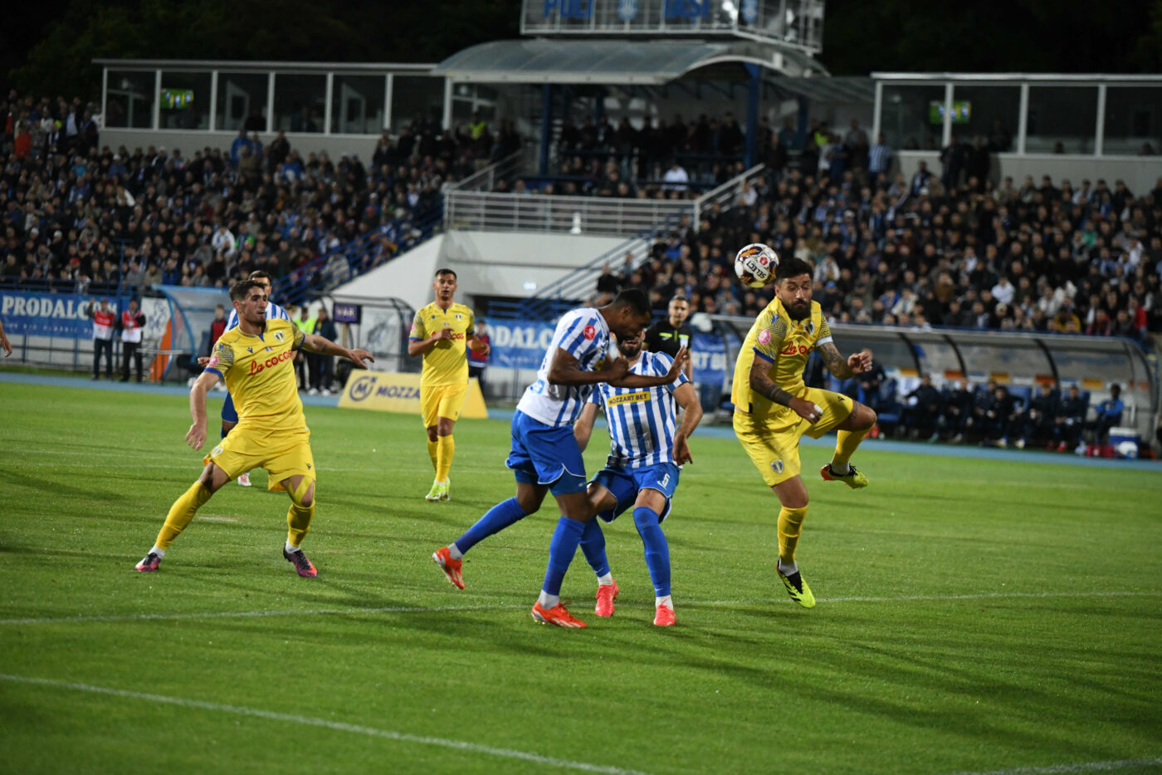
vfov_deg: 11.0
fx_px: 4034
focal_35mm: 125
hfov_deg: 16.4
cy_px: 388
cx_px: 581
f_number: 2.8
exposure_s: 1/3200
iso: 7200
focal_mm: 125
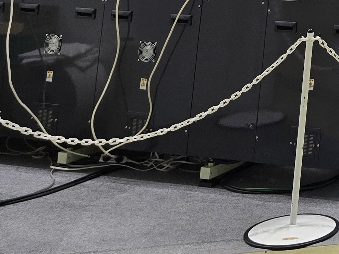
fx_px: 911
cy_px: -242
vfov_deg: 13.7
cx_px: 684
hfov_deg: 16.2
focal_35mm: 93
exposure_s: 1/100
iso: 80
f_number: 1.7
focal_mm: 6.3
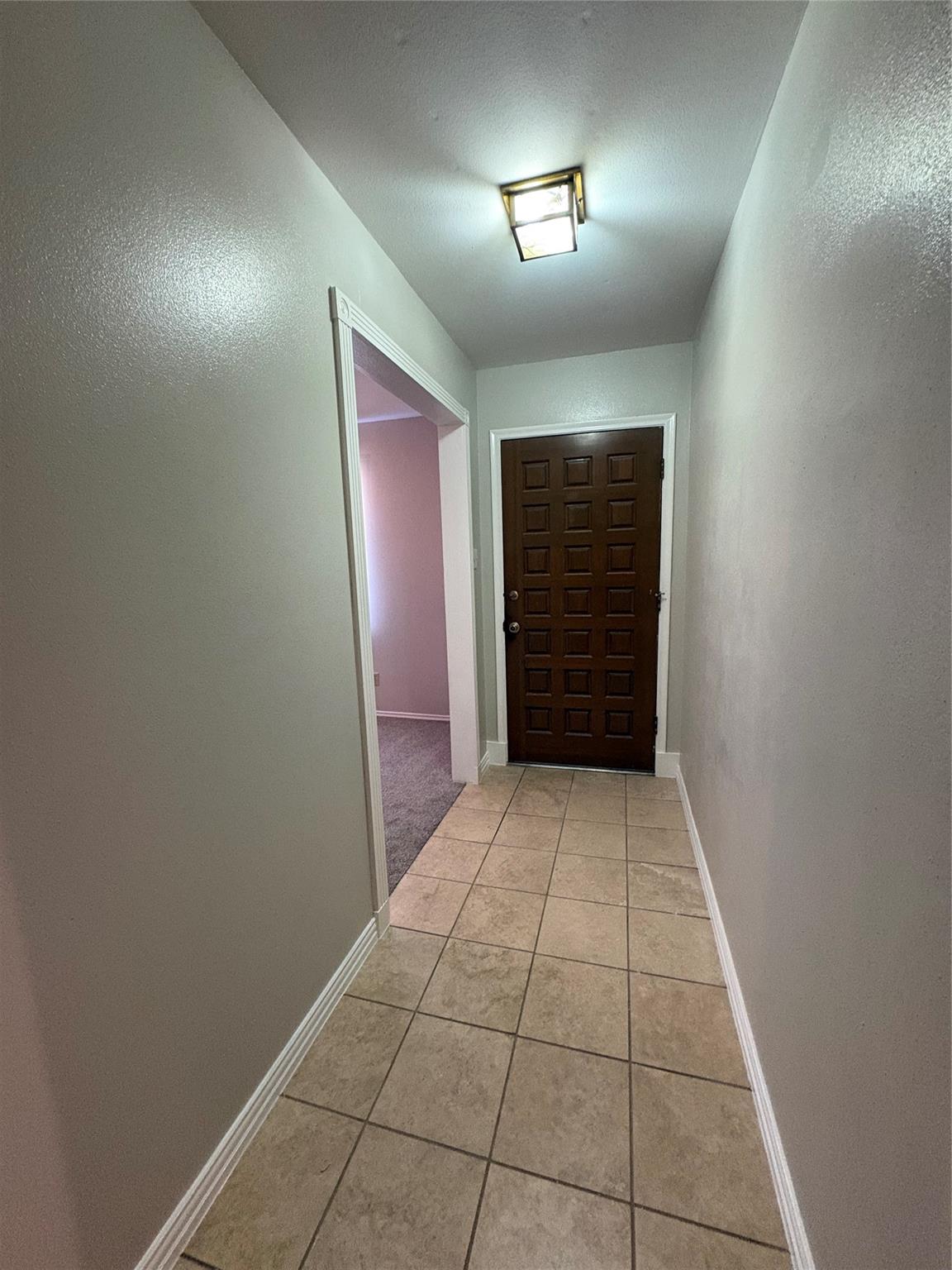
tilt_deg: -7.5
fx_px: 513
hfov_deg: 85.7
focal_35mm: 14
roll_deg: +1.7
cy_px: 635
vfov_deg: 102.1
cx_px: 476
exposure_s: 1/60
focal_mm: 2.22
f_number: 2.2
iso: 640
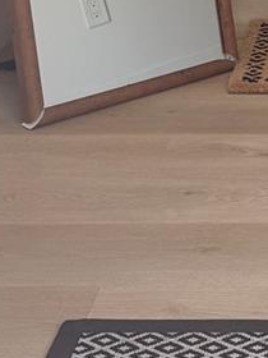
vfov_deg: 17.9
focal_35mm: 103
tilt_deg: -9.5
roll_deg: -0.6
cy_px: -97
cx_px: 394
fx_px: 1063
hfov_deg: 13.6
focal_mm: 6.76
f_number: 1.78
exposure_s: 1/728
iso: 100
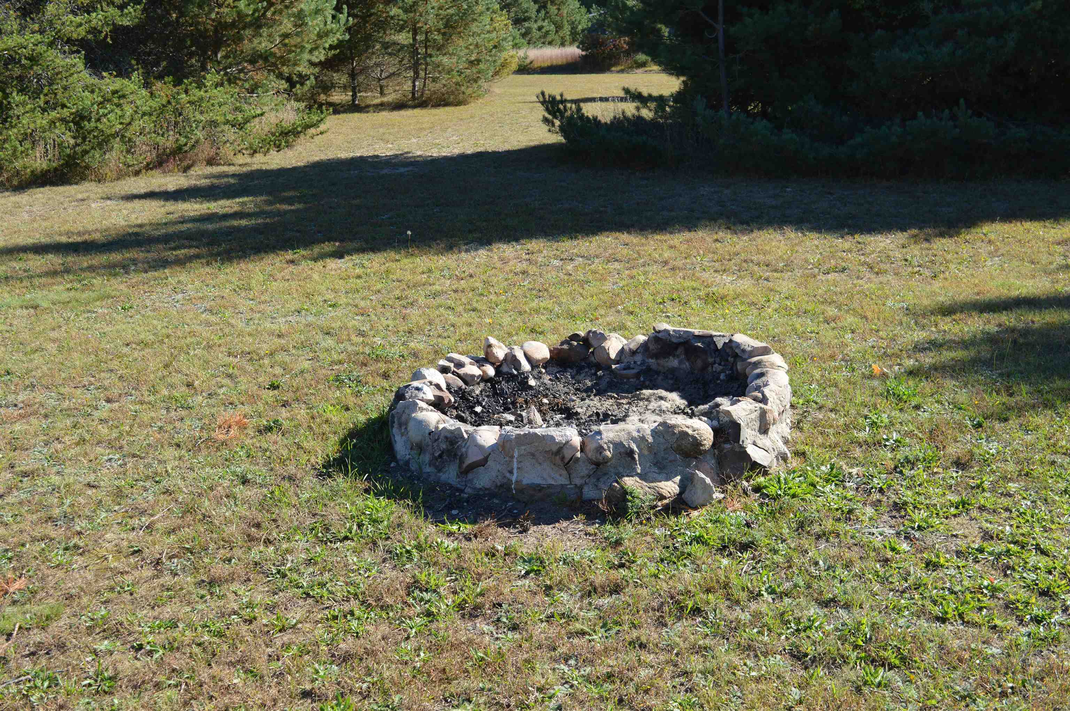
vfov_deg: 34.1
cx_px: 535
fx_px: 1158
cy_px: 356
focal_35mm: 39
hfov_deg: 49.6
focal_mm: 26
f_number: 7.1
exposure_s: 1/200
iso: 100
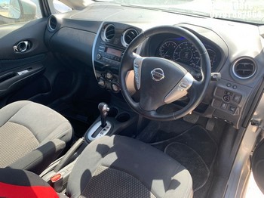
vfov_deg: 53.0
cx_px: 132
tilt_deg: -35.4
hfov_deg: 67.3
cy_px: 99
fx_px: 198
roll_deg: +1.0
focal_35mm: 26
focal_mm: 4.25
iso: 32
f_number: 1.8
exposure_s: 1/121
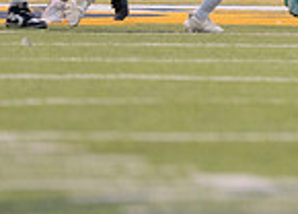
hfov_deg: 2.0
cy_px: -174
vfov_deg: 1.4
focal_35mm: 996
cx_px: 449
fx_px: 8441
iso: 640
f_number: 2.8
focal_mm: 200
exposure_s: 1/1250
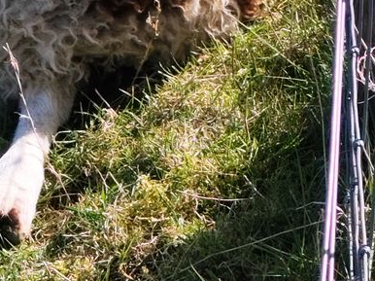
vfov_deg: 4.5
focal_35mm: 332
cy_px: -96
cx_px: -49
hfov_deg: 5.9
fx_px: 3594
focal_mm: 7.1
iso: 50
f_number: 2
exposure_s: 1/887
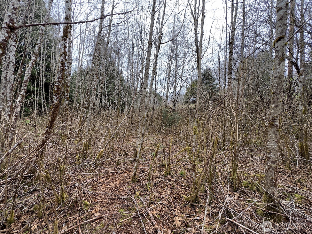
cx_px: 156
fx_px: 126
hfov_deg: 102.1
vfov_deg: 85.7
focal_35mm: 14
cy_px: 117
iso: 40
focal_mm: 2.22
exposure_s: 1/155
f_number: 2.2
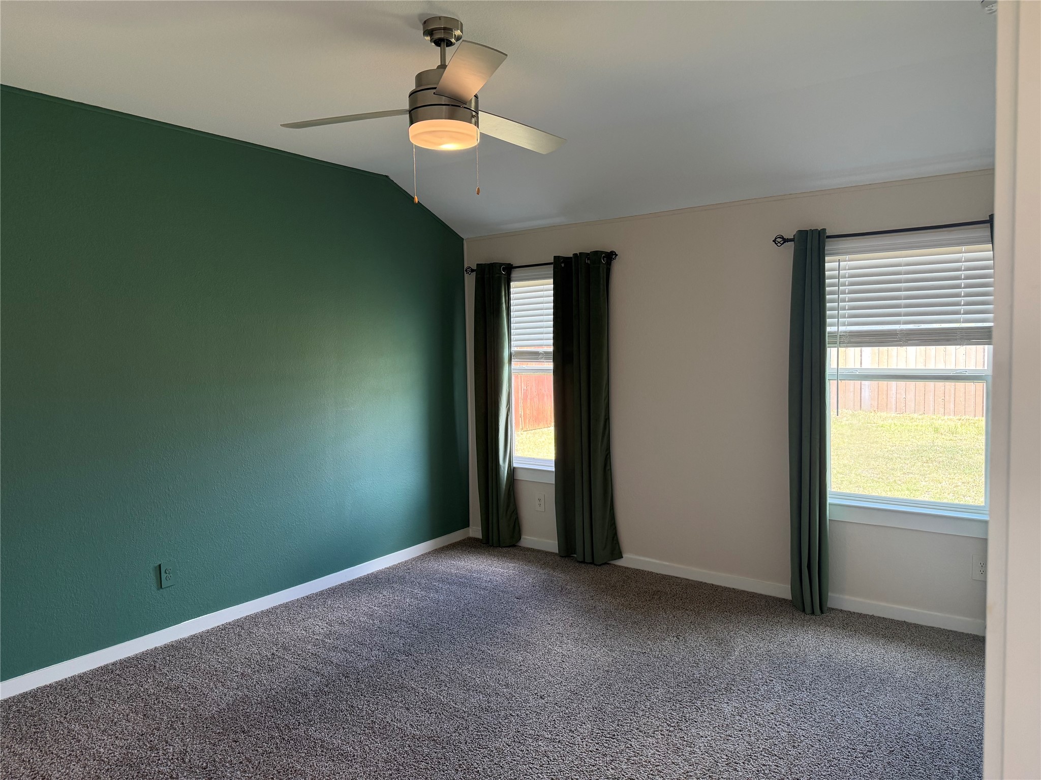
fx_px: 722
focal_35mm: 24
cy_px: 390
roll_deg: +0.9
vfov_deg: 56.8
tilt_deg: -2.7
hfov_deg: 71.6
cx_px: 520
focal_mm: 6.76
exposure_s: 1/120
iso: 250
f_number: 1.78
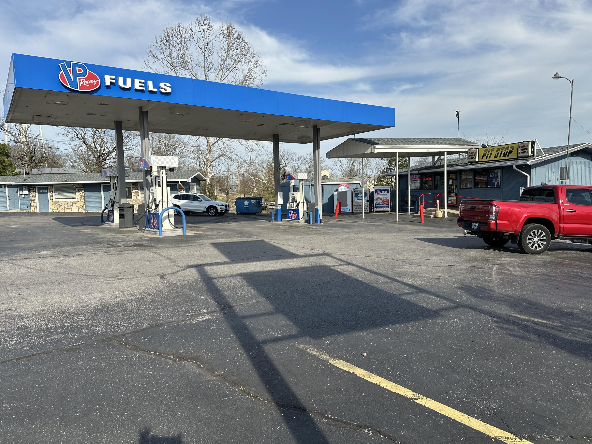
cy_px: 222
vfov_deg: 56.8
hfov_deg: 71.6
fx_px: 410
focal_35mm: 24
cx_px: 296
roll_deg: +0.5
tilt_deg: -2.8
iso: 80
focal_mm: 6.86
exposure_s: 1/3861
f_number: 1.78
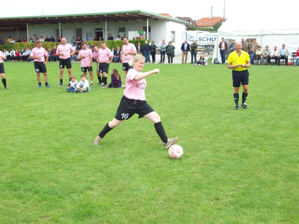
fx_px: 458
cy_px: 112
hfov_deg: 36.2
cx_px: 150
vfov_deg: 27.5
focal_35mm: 53
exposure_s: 1/512
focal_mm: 8.8
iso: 164
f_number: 3.6
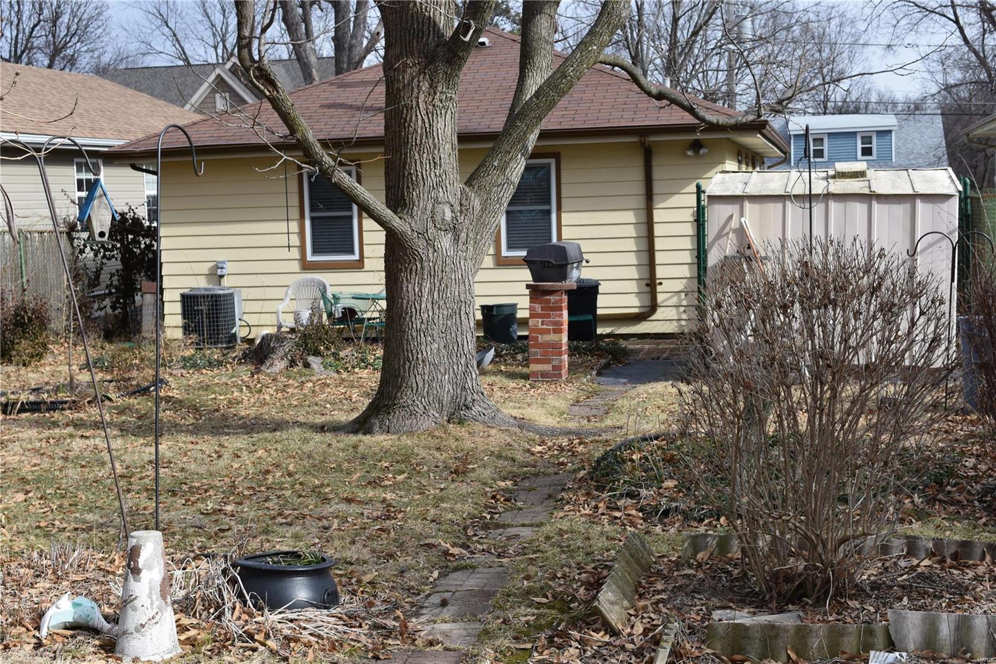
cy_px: 332
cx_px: 498
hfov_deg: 37.9
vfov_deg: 25.7
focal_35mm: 52
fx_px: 1452
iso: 320
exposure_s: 1/500
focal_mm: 35
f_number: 8
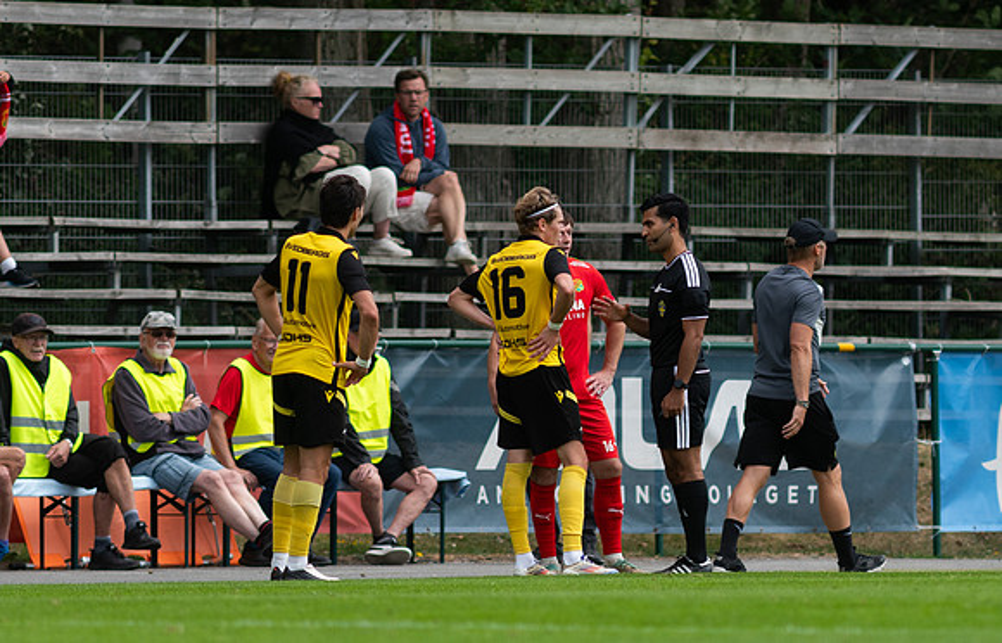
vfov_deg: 1.7
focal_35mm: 783
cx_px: 628
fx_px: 21549
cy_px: 419
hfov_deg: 2.7
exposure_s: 1/1600
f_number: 3.2
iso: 160
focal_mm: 300
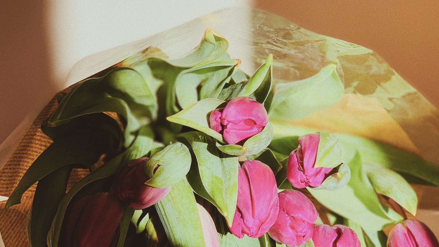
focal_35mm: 104
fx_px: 1211
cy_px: 237
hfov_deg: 20.5
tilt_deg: -22.1
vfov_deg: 11.5
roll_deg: +1.4
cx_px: 276
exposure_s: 1/421
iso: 16
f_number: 2.4
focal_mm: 6
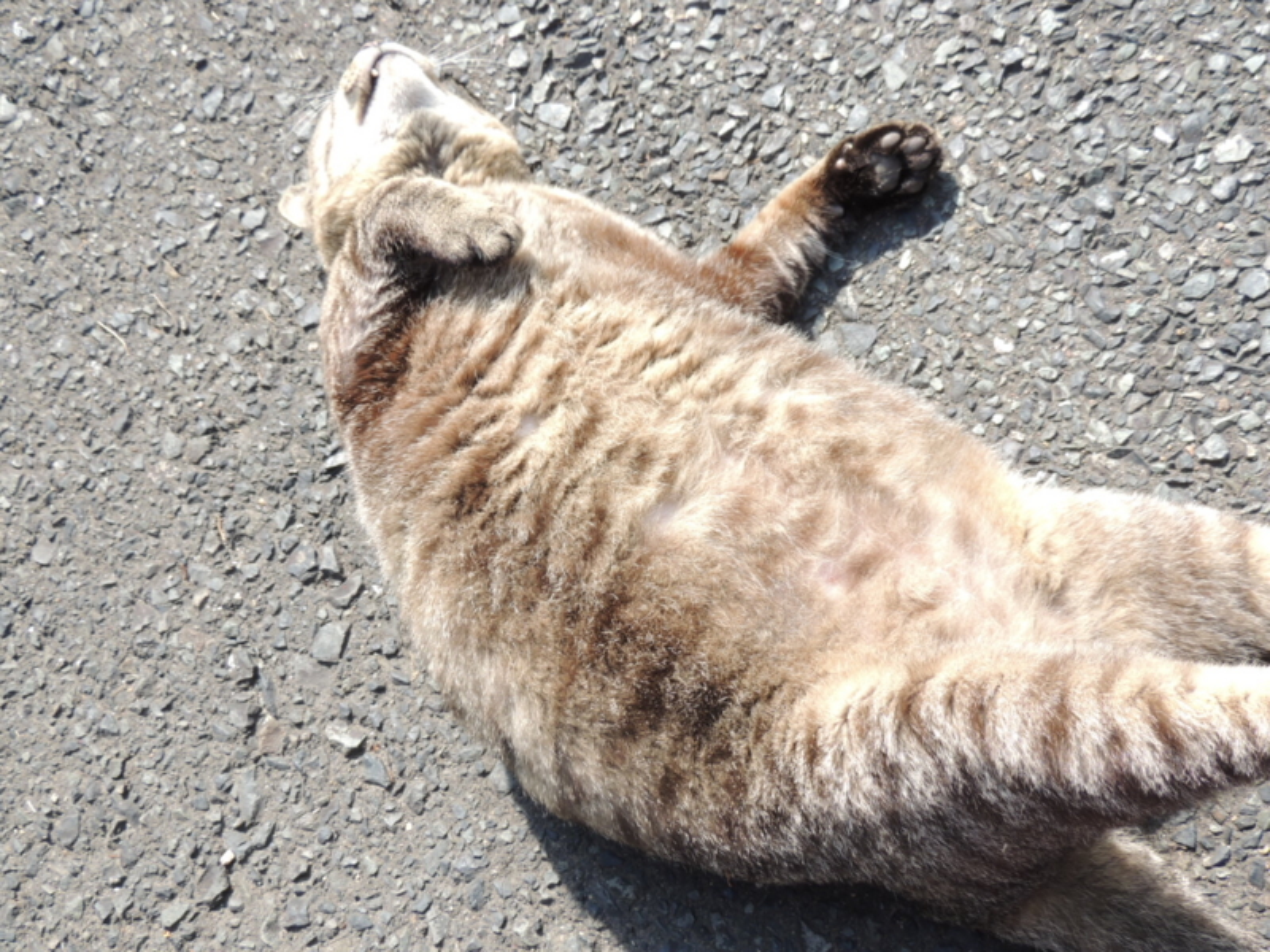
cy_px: 476
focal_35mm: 35
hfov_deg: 52.6
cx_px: 635
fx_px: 1284
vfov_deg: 40.7
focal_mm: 6.2
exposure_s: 1/320
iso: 100
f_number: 3.3
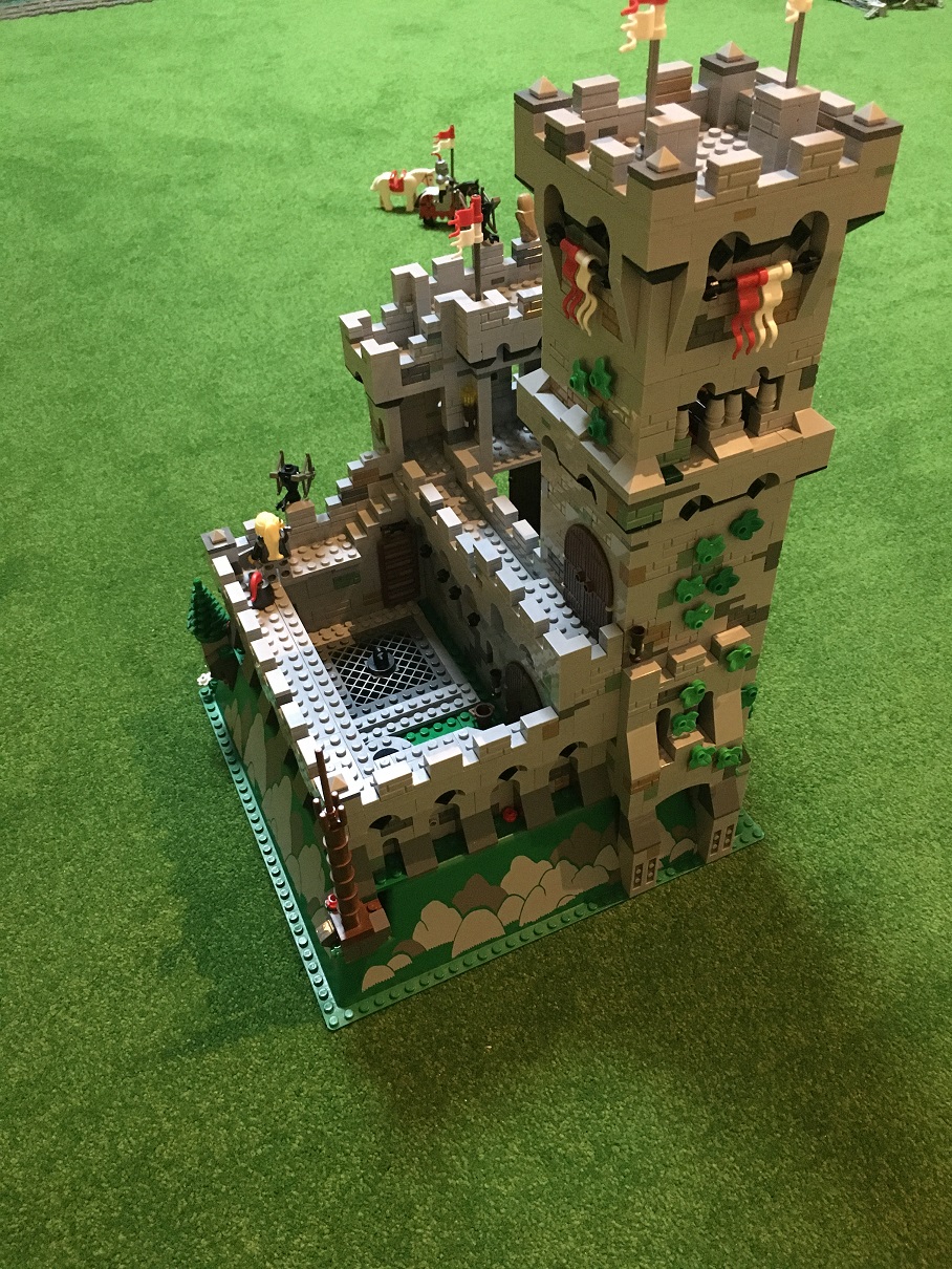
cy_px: 634
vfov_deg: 61.6
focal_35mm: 29
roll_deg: +4.1
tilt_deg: -42.8
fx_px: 1063
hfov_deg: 48.2
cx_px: 476
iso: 500
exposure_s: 1/17
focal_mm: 4.15
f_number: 2.2
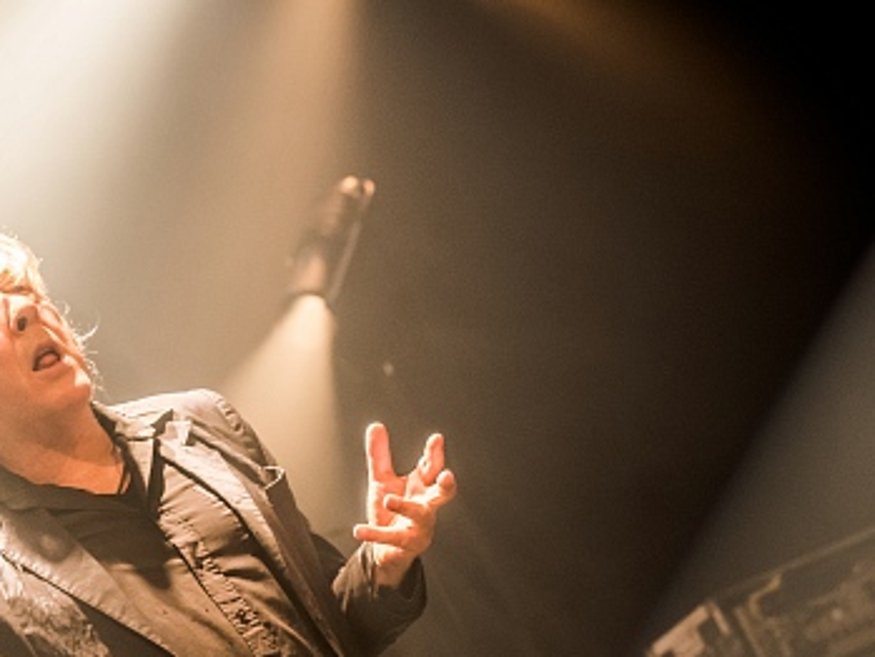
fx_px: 3515
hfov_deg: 14.0
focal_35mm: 139
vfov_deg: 10.6
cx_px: 43
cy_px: 563
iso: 2500
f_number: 4.5
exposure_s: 1/100
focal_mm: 70
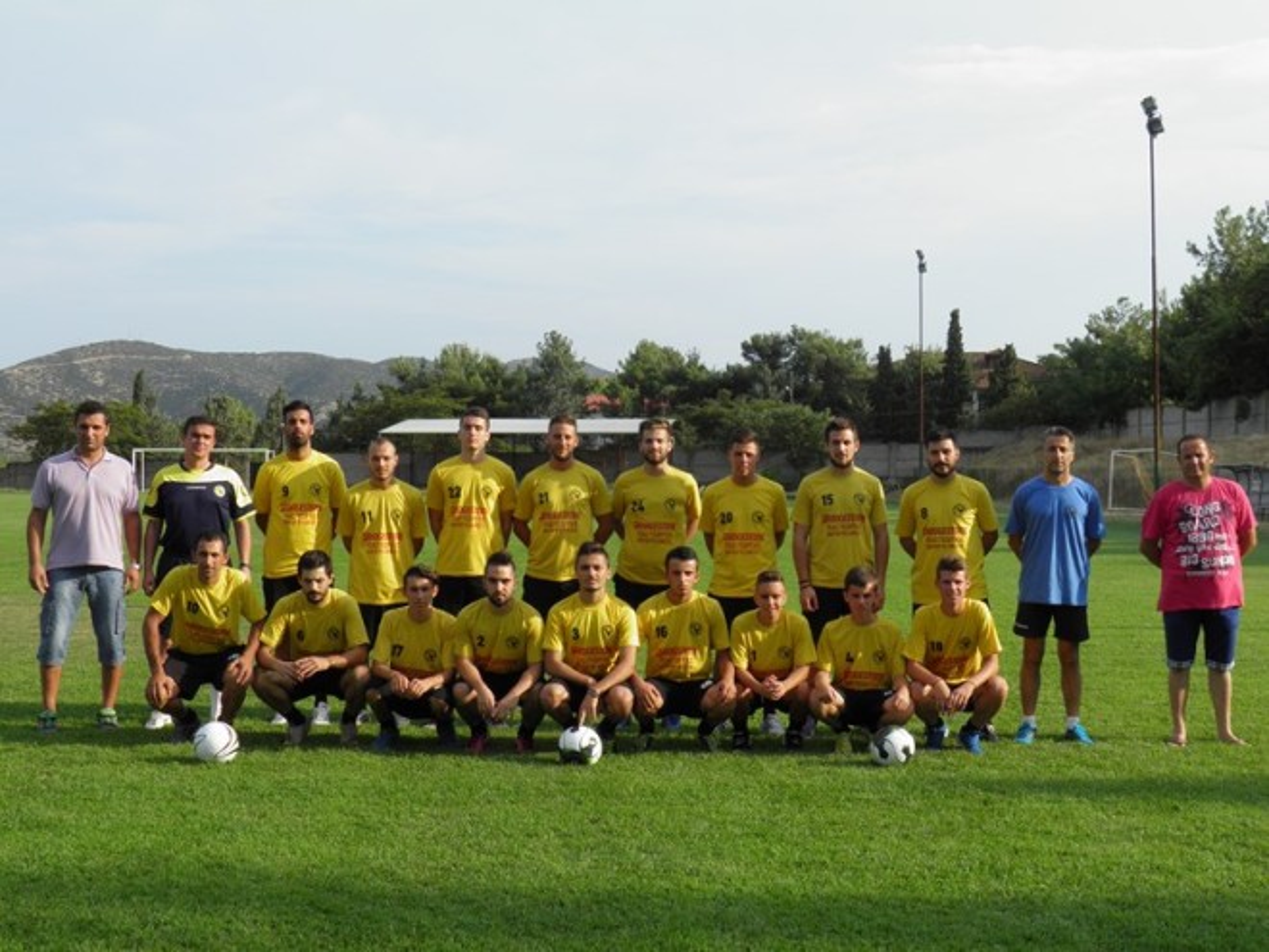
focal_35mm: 49
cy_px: 476
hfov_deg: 38.9
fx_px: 1796
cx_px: 634
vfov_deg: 29.7
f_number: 5.5
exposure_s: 1/200
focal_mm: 8.9
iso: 50
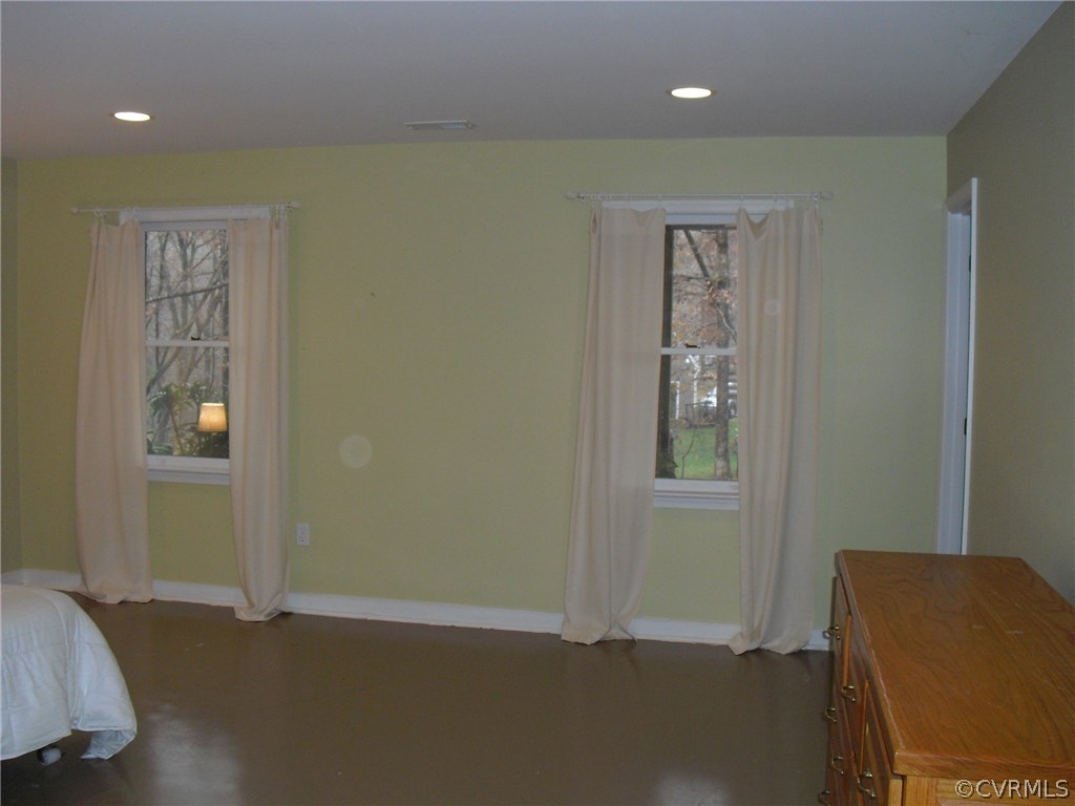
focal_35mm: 36
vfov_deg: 39.7
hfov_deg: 51.4
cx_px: 538
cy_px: 403
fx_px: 1118
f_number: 3.1
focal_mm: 6.3
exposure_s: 1/100
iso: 200
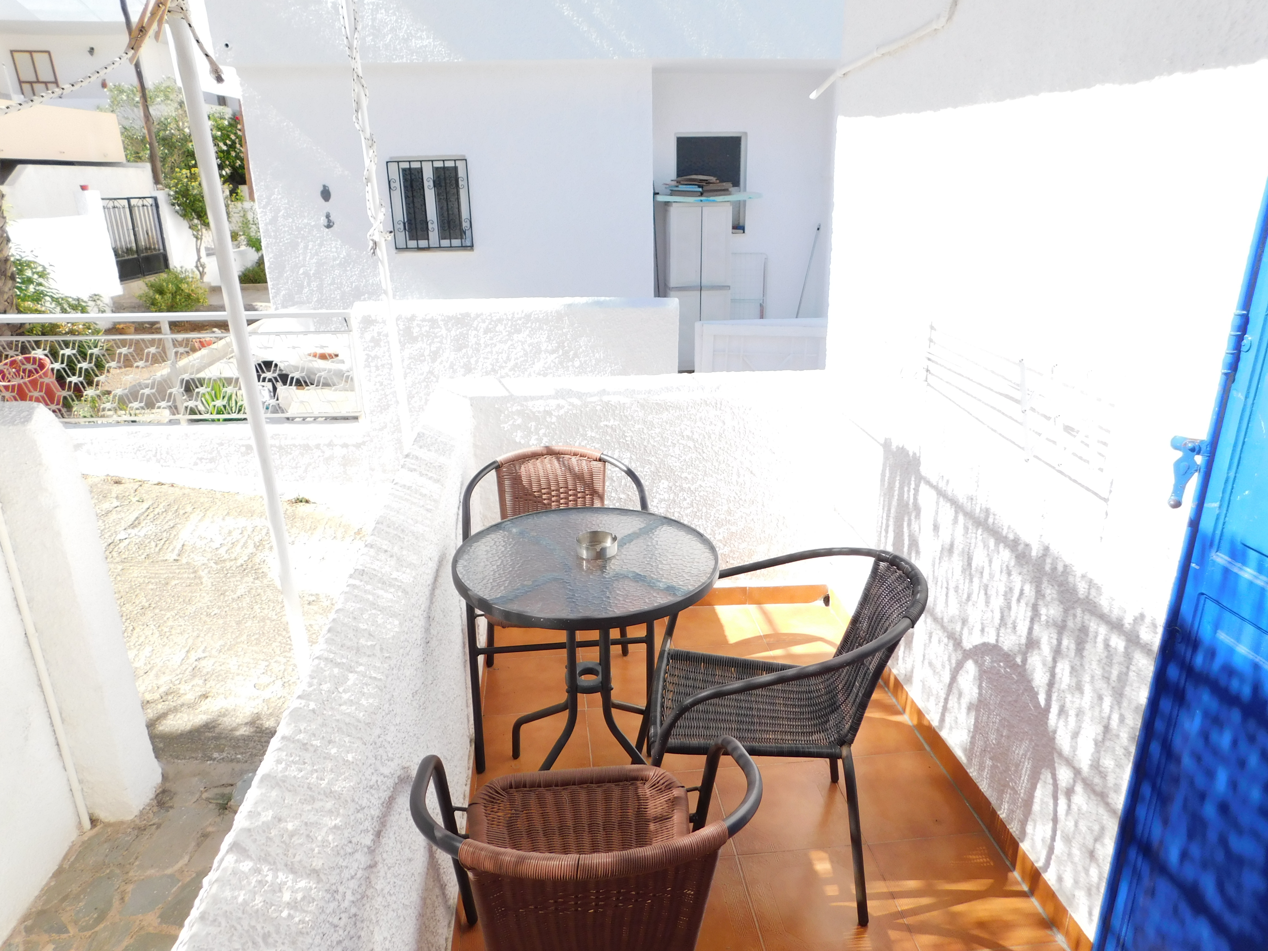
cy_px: 476
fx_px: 843
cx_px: 634
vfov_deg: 58.9
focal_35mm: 23
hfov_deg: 73.9
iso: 125
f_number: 3
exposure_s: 1/640
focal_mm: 4
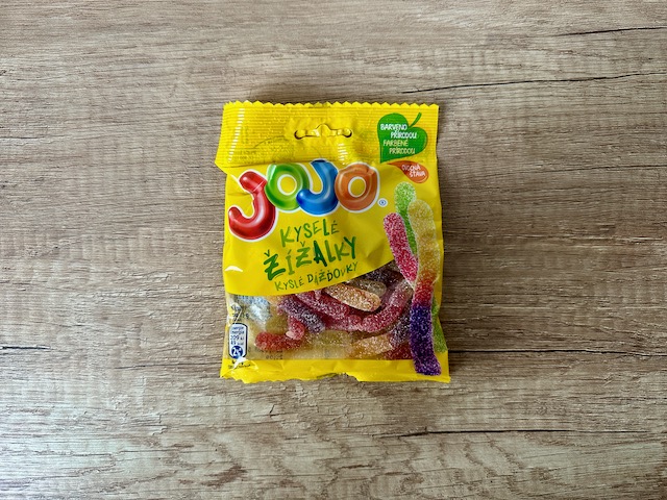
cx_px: 334
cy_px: 250
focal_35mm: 24
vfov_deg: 56.8
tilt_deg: -88.5
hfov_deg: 71.6
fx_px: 462
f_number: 1.78
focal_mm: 6.86
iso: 250
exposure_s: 1/60
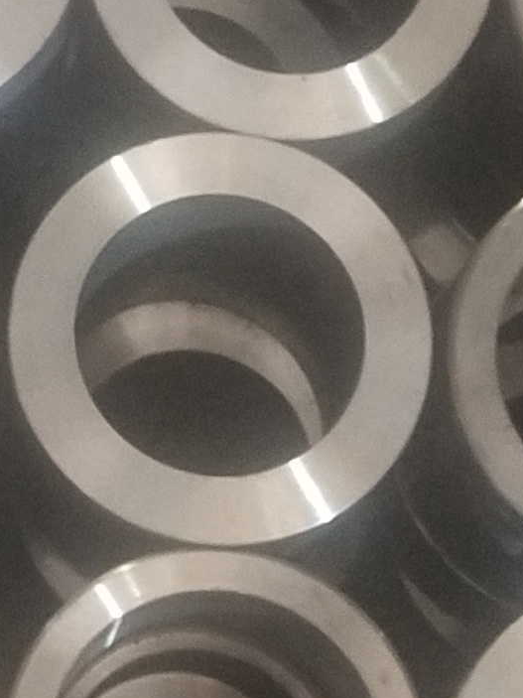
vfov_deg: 11.4
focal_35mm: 172
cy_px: 116
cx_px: -187
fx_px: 3466
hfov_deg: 8.5
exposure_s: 1/20
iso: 690
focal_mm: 3.95
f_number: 1.8
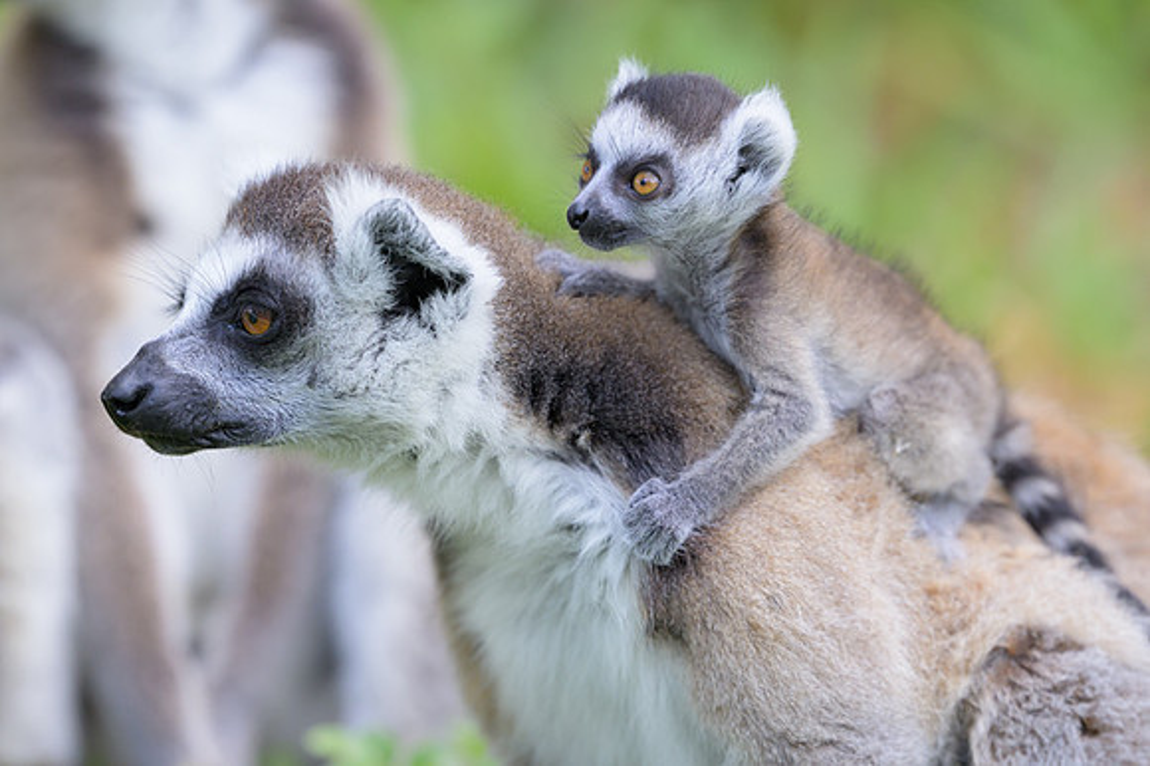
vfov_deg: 2.6
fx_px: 17077
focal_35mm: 535
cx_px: 516
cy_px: 390
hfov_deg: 3.9
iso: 1000
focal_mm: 400
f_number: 4
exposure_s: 1/1250
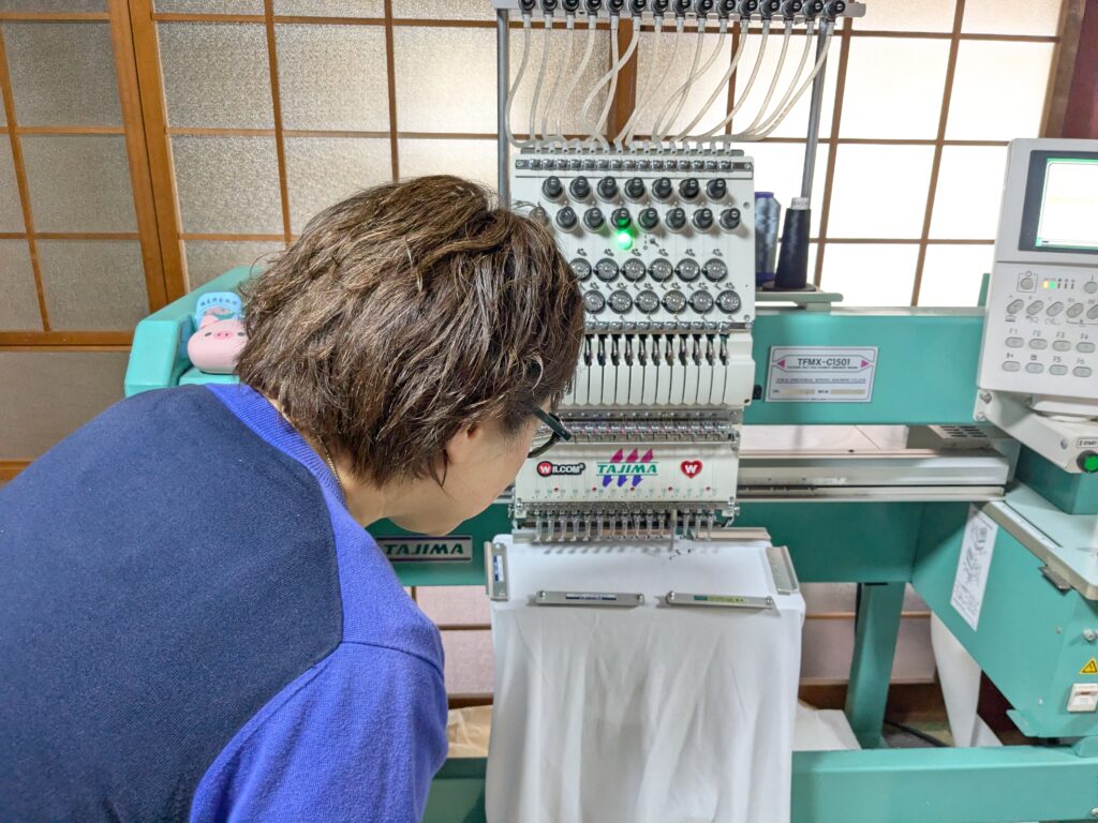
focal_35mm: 27
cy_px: 412
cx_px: 549
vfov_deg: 51.4
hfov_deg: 65.3
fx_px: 856
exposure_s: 1/120
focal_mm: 4.38
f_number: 1.73
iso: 395
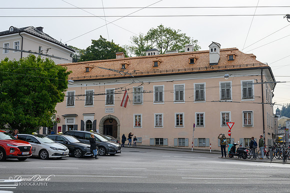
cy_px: 96
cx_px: 145
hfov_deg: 43.6
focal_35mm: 45
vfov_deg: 29.8
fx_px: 362
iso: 100
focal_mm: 30
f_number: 9
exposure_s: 1/200
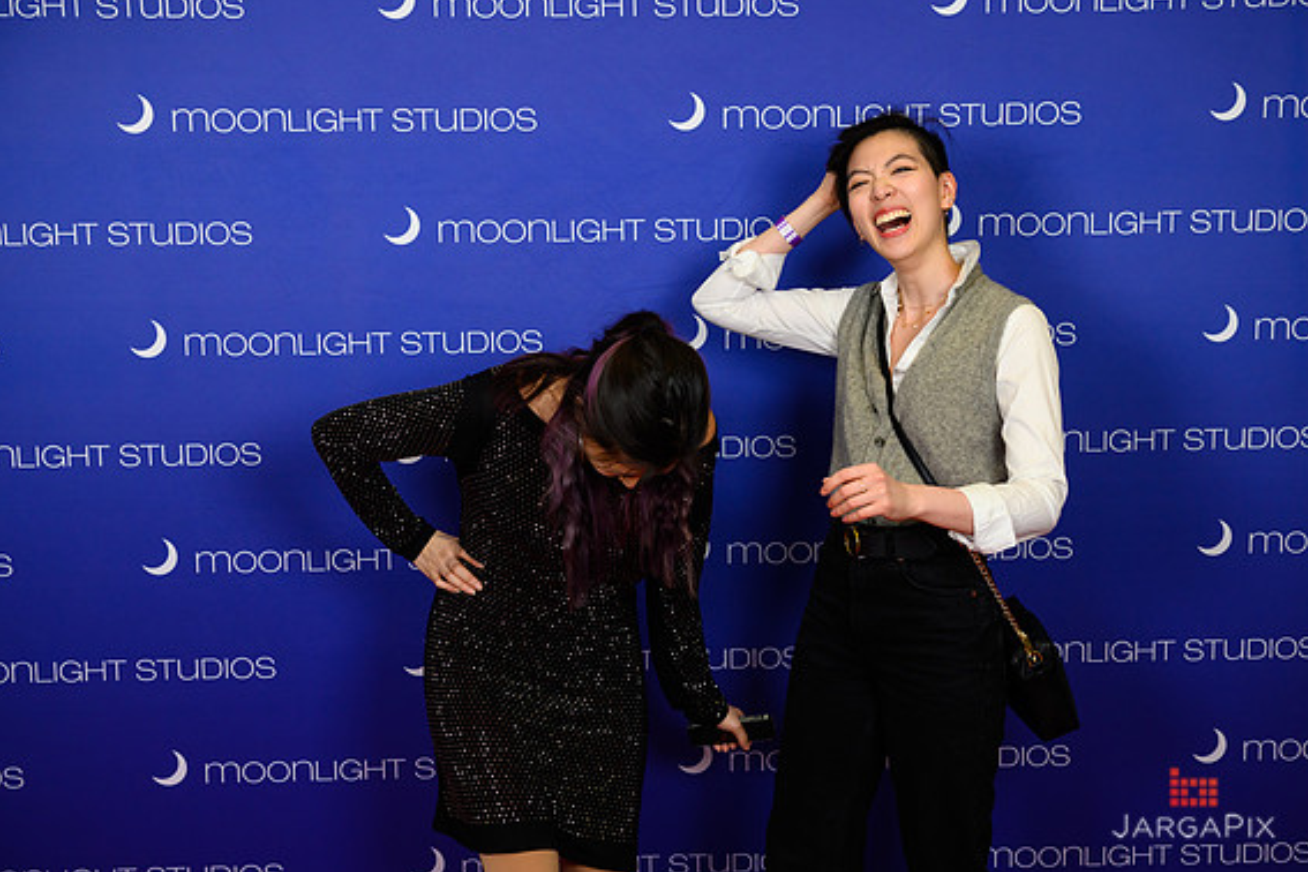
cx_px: 664
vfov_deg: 29.9
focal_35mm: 45
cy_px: 443
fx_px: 1635
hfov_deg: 43.6
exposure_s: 1/200
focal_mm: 44
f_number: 5
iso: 800
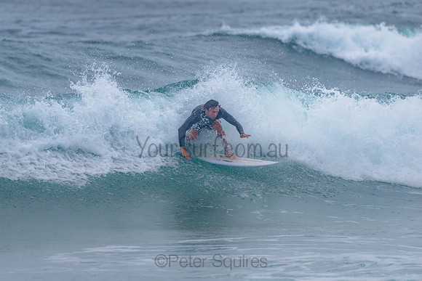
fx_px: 7184
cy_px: 111
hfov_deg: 3.4
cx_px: 169
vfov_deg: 2.2
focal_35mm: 613
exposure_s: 1/2000
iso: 450
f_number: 5.6
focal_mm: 500
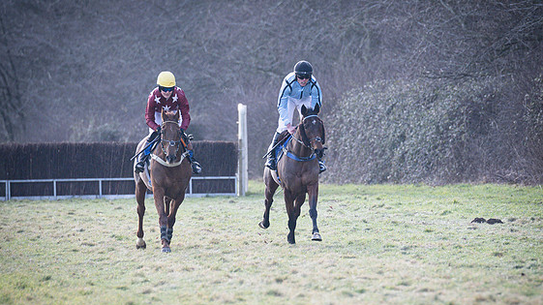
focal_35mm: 518
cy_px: 177
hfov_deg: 4.2
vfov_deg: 2.3
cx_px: 360
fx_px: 7455
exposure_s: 1/1600
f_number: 3.2
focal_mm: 200
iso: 400
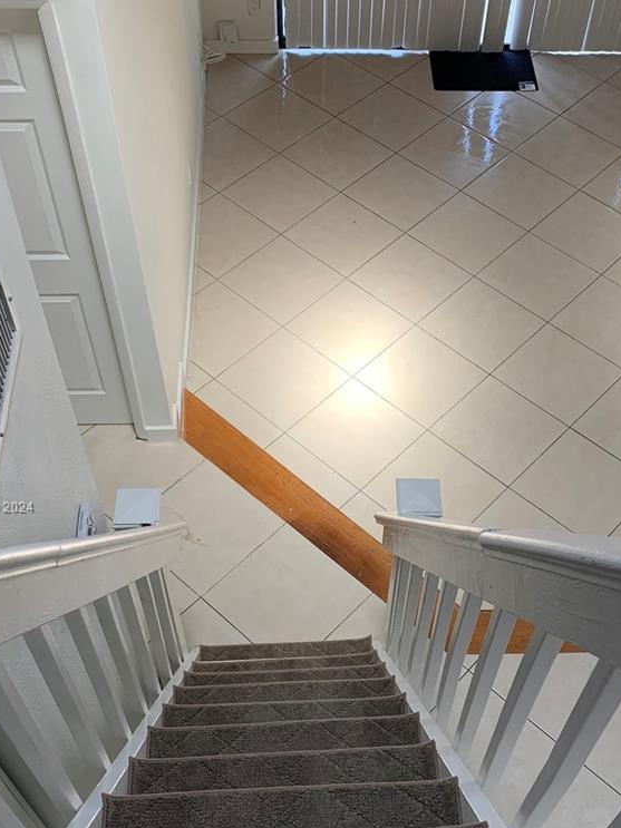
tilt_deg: -55.5
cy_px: 508
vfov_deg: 44.5
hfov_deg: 34.3
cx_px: 331
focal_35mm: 42
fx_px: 1005
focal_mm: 4.25
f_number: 1.8
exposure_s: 1/120
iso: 50
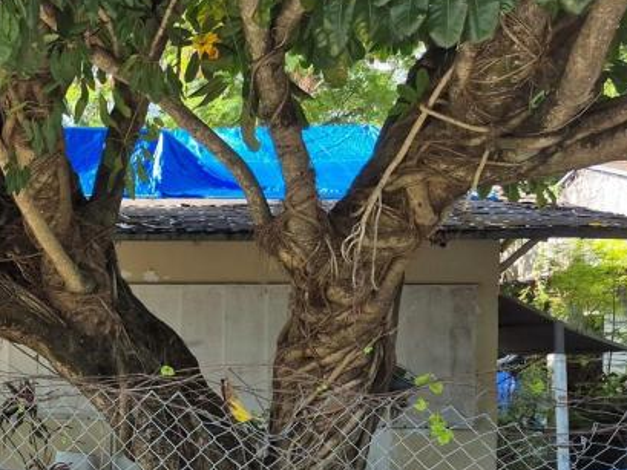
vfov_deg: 26.8
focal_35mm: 54
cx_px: -86
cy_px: 335
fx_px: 978
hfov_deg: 31.1
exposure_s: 1/432
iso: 25
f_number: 1.8
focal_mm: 5.4
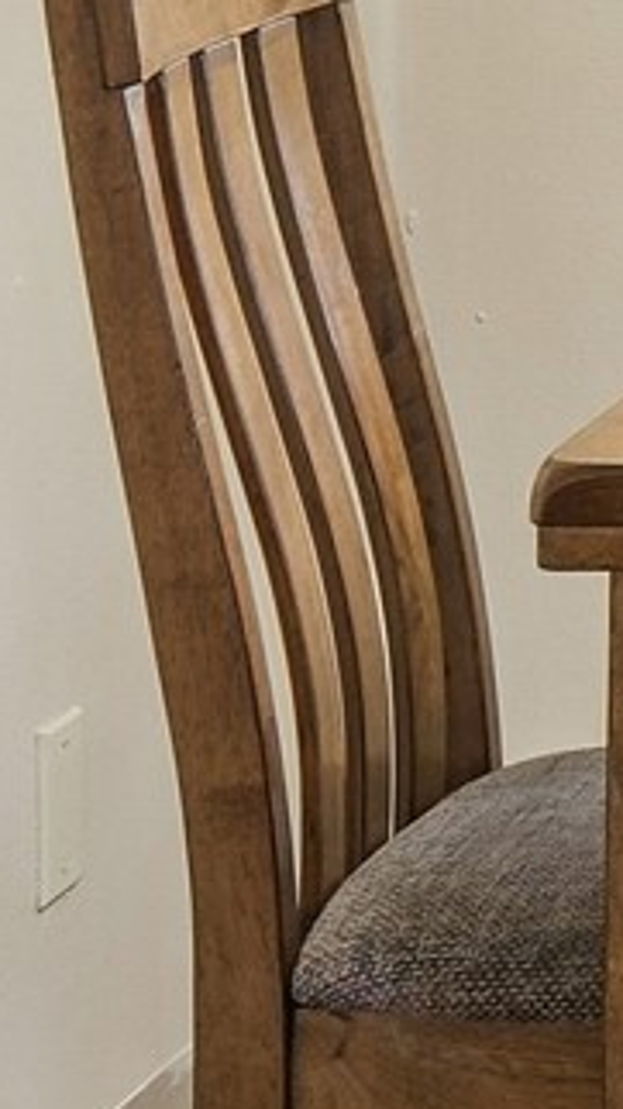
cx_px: 2785
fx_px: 6024
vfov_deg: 10.1
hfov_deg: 5.1
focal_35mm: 205
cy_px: -730
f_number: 9
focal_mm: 19.1
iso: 400
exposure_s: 1/13
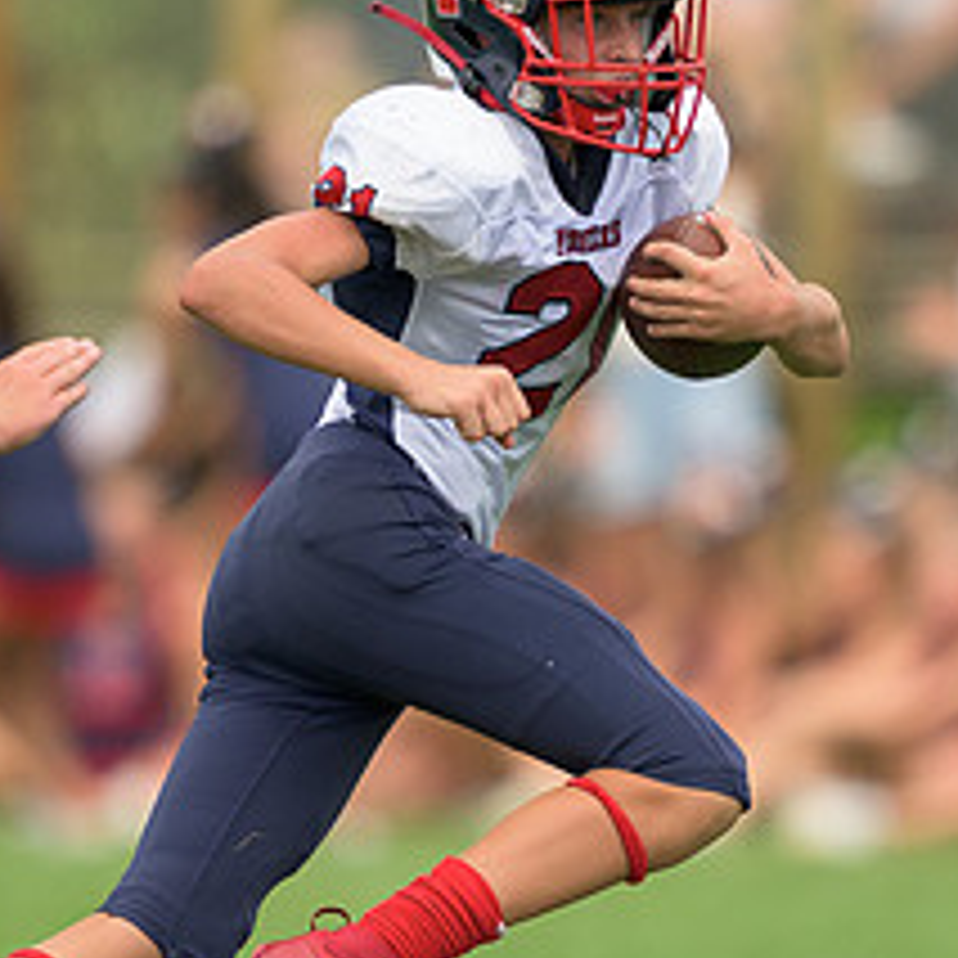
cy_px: 565
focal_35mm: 1361
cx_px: 525
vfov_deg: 1.3
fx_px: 42614
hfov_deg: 1.3
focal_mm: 400
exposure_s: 1/2500
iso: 200
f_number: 2.8
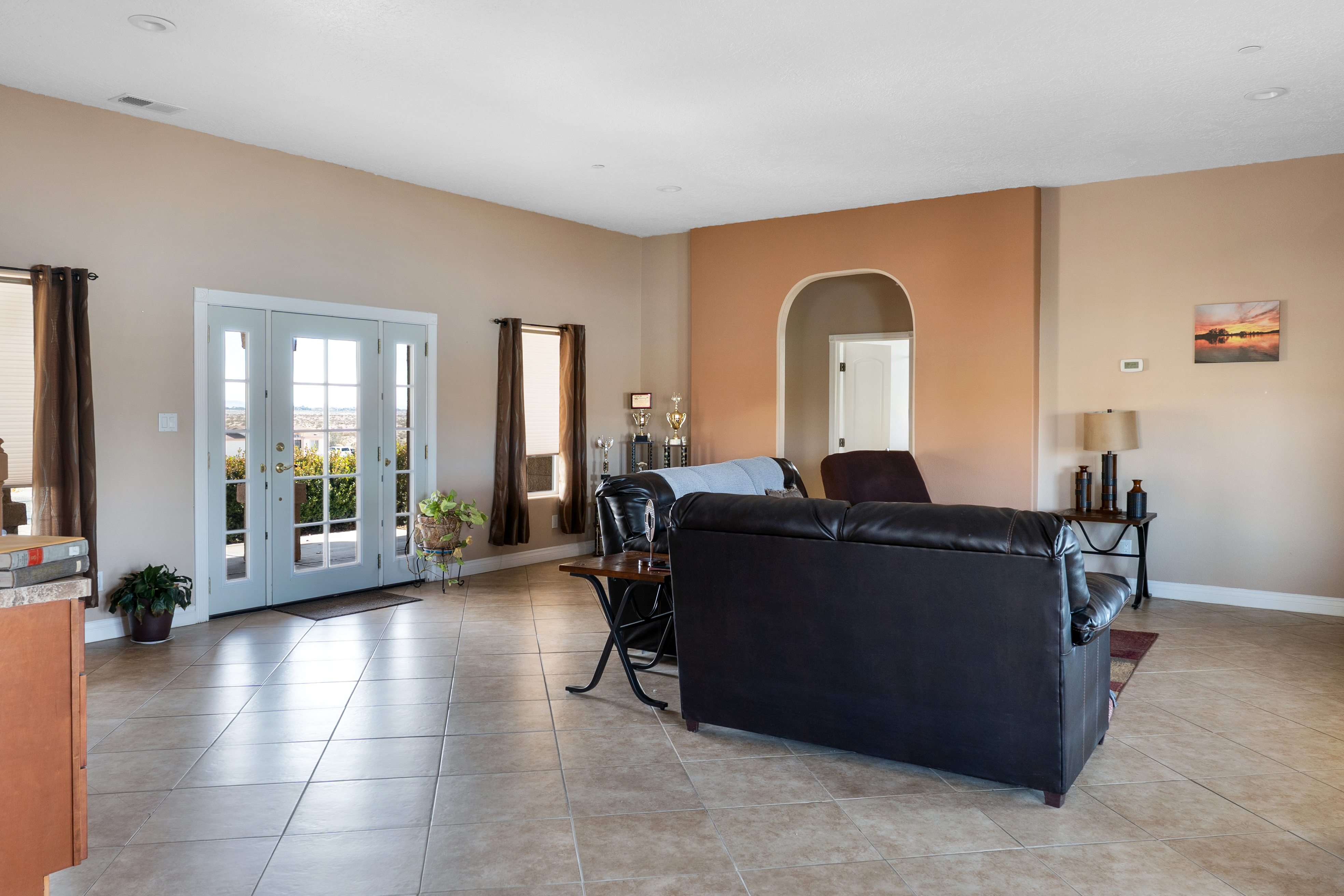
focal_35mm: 25
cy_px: 448
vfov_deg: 51.3
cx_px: 672
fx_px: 933
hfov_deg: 71.5
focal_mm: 17
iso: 100
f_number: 8
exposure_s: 1/4
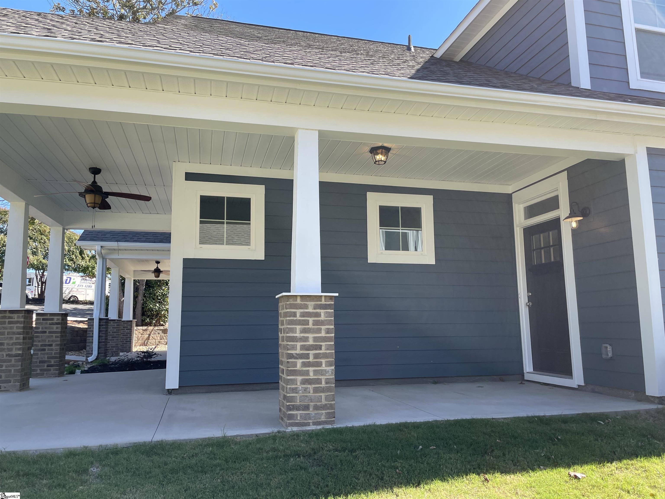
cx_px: 332
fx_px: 499
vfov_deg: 53.1
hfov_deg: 67.3
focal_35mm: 26
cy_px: 250
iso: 32
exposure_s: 1/690
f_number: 1.6
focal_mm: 4.2
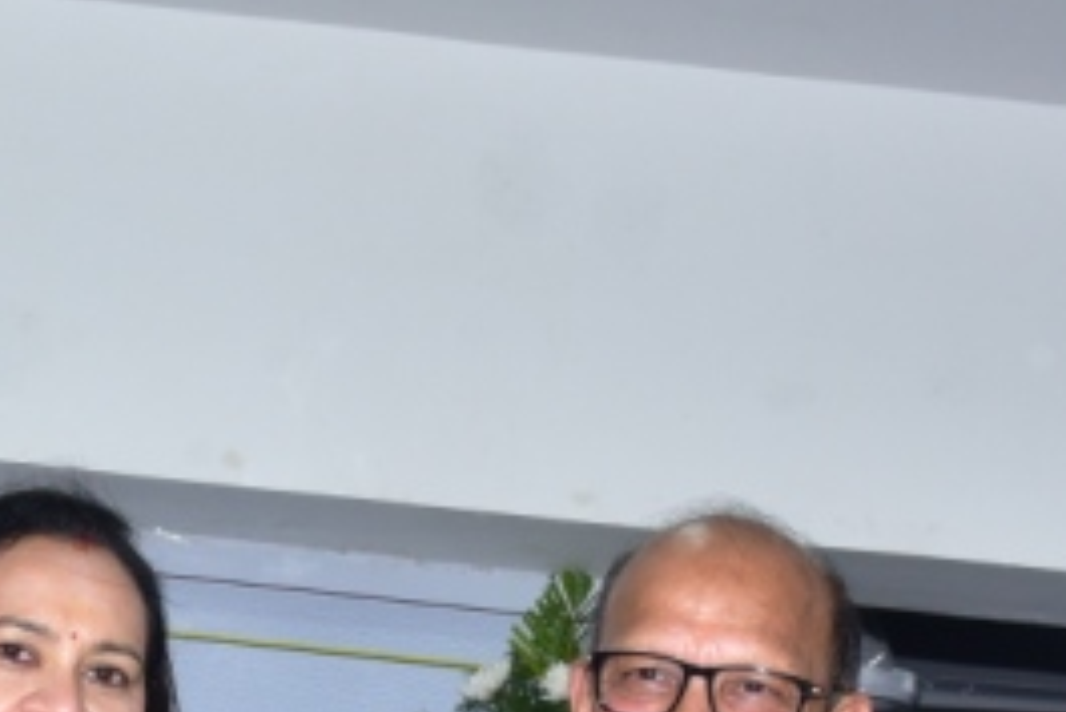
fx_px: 4355
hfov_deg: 13.9
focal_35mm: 147
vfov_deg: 9.2
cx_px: 161
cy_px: 953
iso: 800
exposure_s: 1/160
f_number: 8
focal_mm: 38
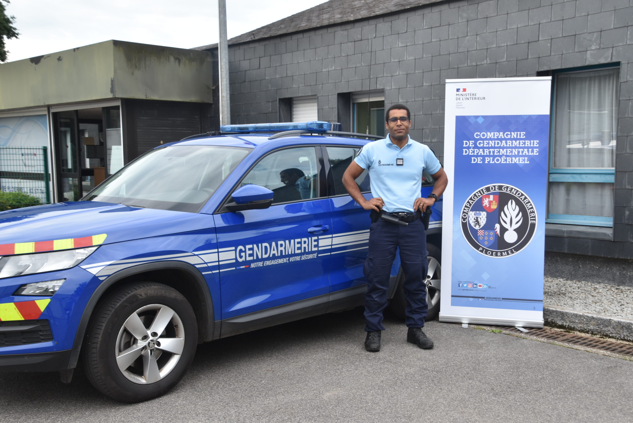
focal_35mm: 39
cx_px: 316
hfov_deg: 49.5
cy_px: 212
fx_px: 686
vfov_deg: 34.3
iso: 400
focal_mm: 26
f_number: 6.3
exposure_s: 1/160
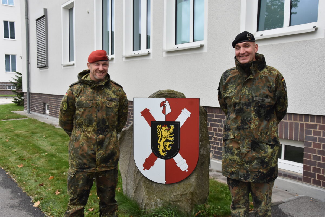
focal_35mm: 39
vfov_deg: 34.2
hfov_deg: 49.5
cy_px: 108
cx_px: 162
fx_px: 352
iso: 800
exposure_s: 1/320
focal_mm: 26
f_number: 8
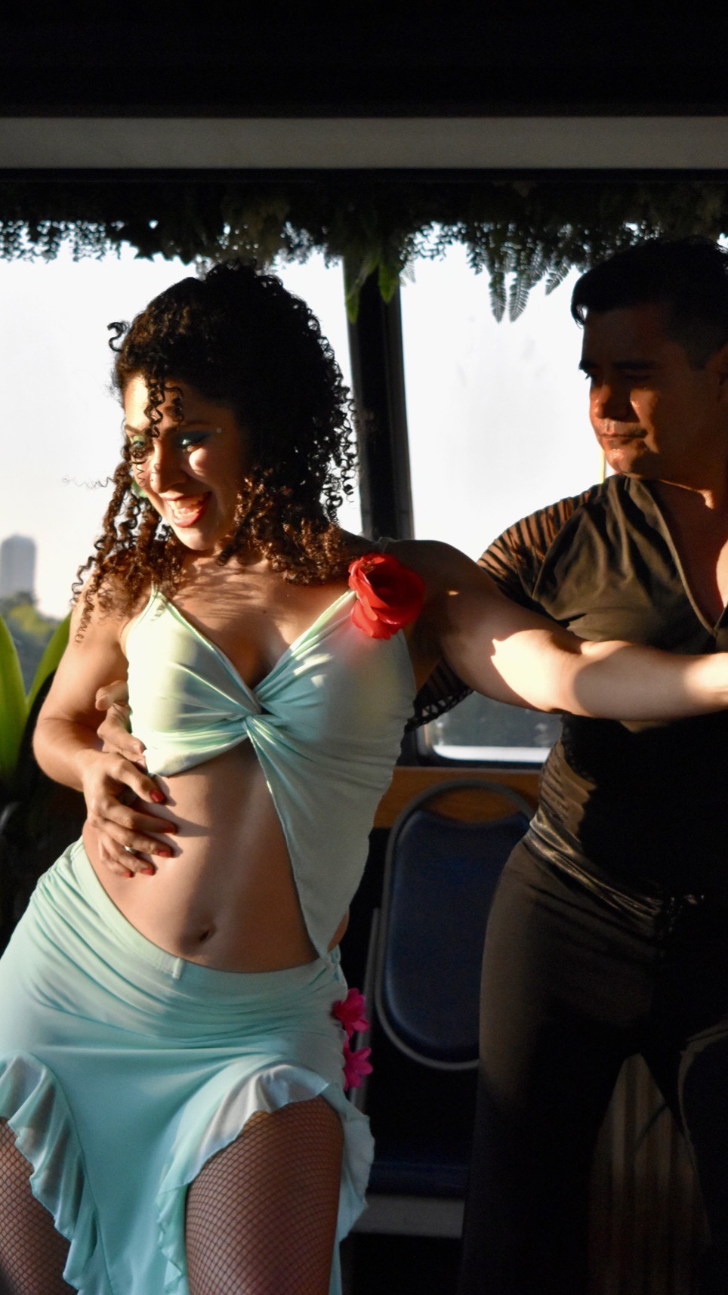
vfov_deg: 27.5
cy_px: 570
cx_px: 382
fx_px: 2643
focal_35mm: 77
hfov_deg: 15.7
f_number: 5
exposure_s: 1/500
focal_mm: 42
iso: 2500
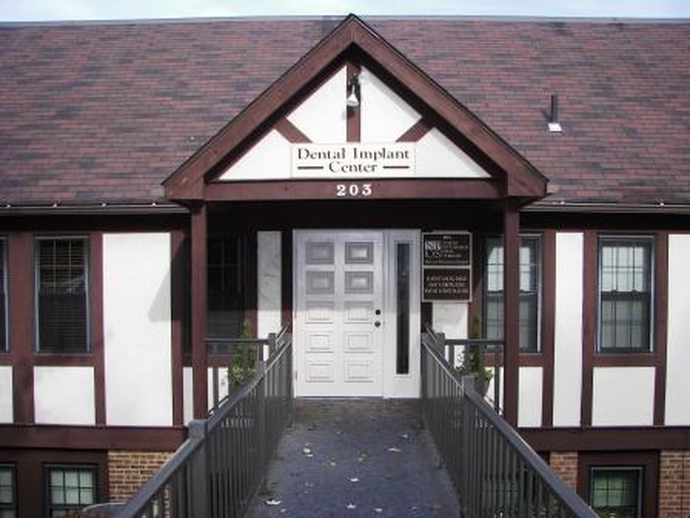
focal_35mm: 37
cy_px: 259
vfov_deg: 38.7
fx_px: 738
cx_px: 345
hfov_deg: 50.1
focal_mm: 6.1
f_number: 2.8
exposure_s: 1/500
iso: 64
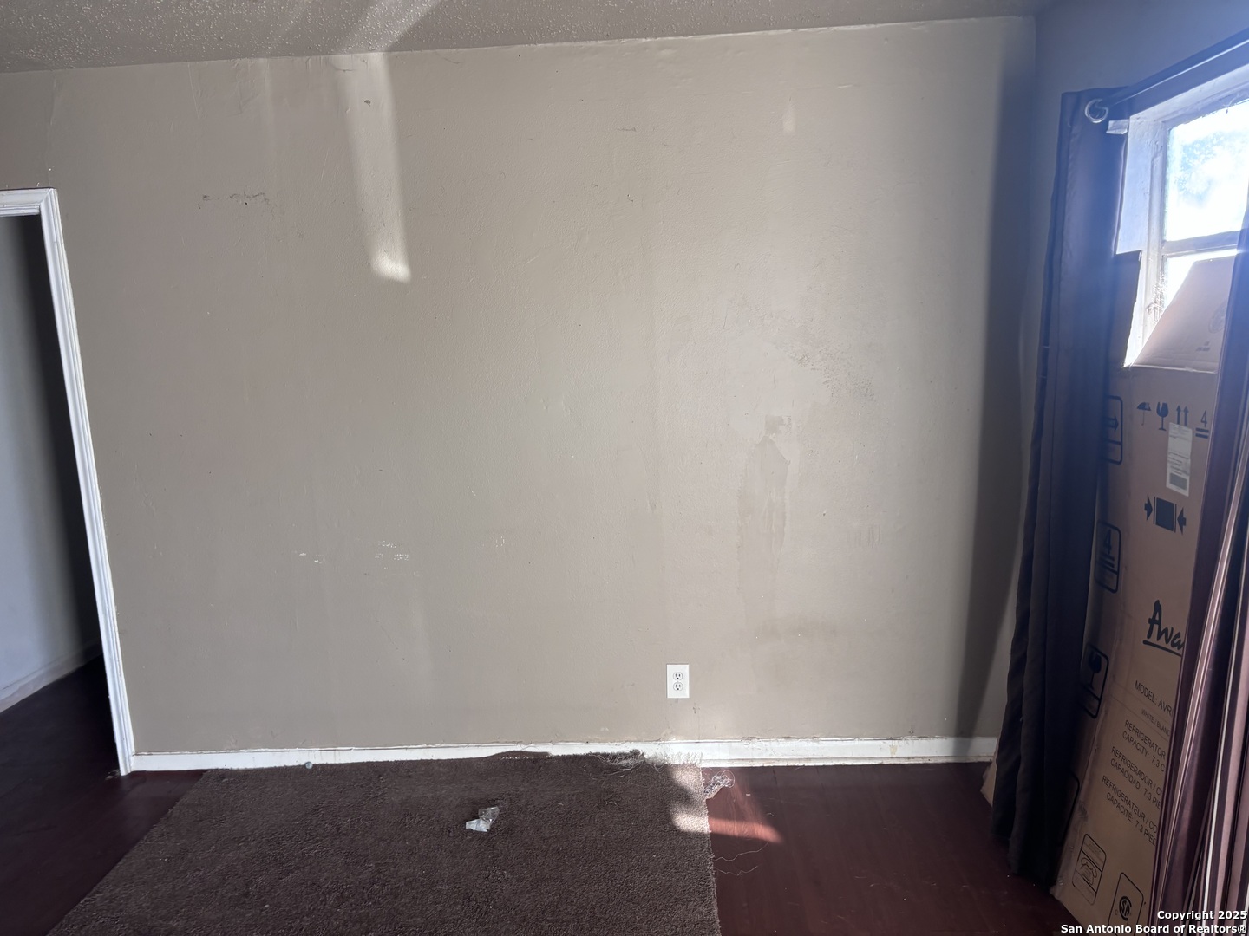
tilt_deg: -9.1
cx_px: 624
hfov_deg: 67.3
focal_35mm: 26
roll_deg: +3.4
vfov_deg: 53.1
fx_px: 938
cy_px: 468
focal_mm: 5.96
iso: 100
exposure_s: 1/121
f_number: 1.6
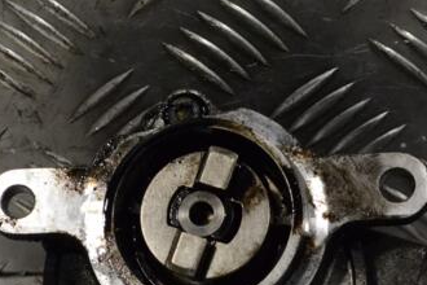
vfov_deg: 9.1
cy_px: 218
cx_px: 256
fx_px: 1778
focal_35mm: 150
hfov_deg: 13.7
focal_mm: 55
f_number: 10
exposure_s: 1/400
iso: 3200
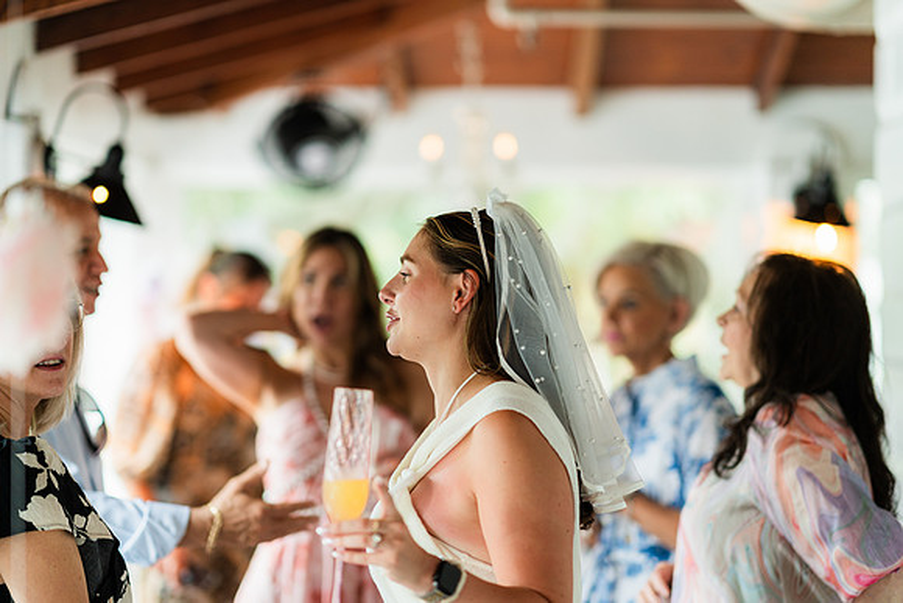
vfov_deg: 15.9
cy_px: 302
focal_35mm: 86
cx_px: 452
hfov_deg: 23.7
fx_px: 2151
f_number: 1.4
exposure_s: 1/250
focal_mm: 85
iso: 250
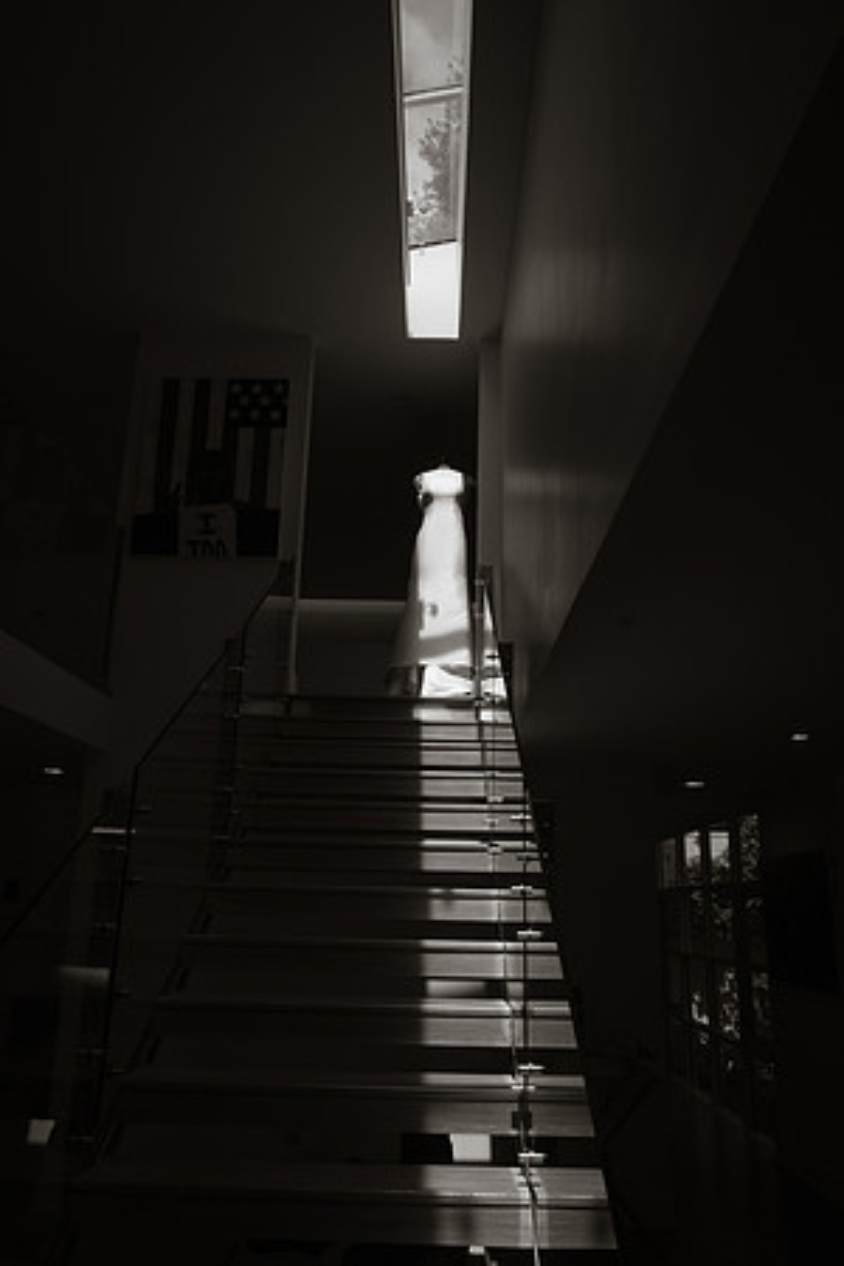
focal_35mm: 27
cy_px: 633
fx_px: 949
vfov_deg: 67.4
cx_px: 422
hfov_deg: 47.9
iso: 200
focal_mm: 18.2
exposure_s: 1/125
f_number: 18
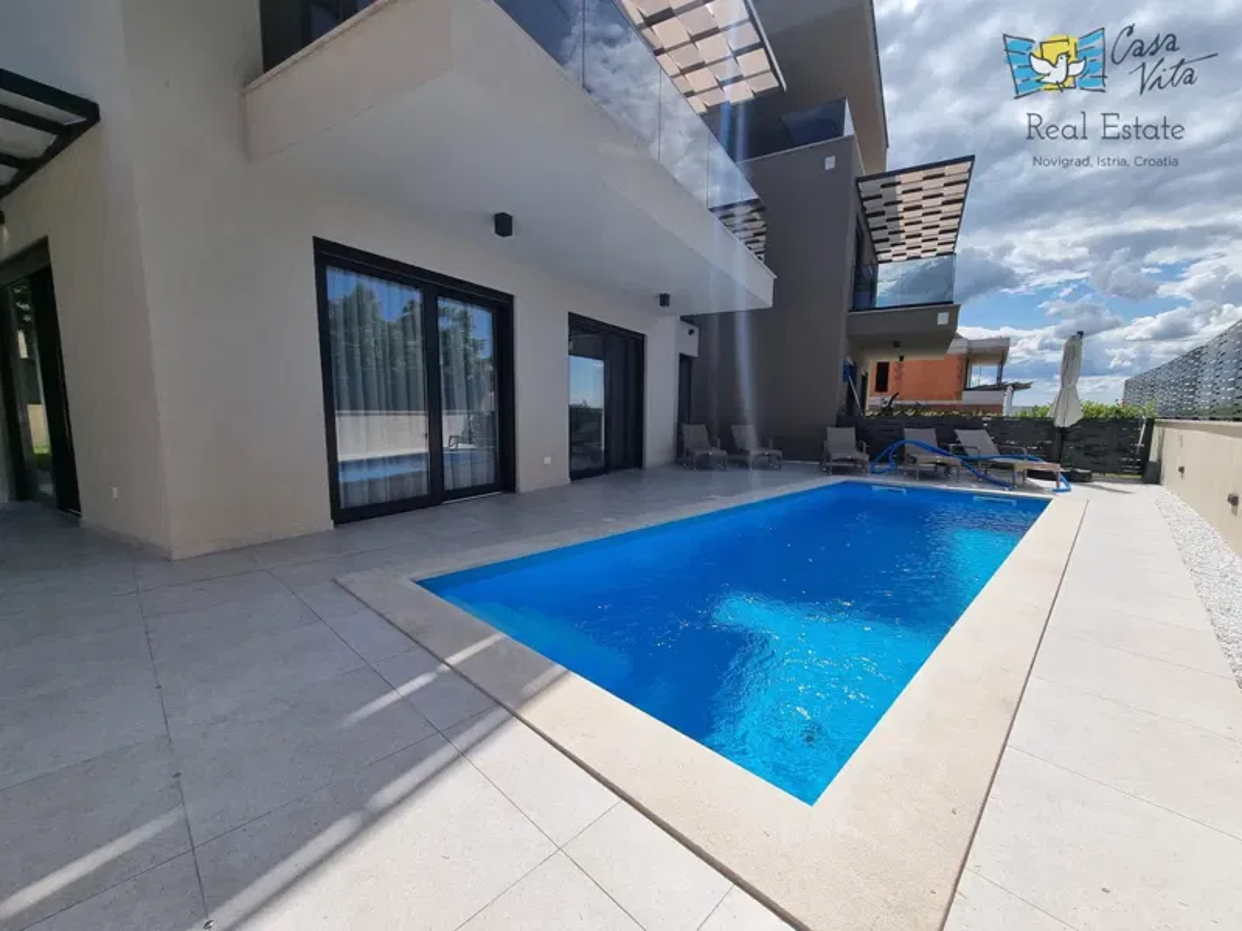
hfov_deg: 106.2
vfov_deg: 89.9
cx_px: 621
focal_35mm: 13
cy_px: 466
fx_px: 466
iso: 50
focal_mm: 2.2
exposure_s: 1/2688
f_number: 2.2
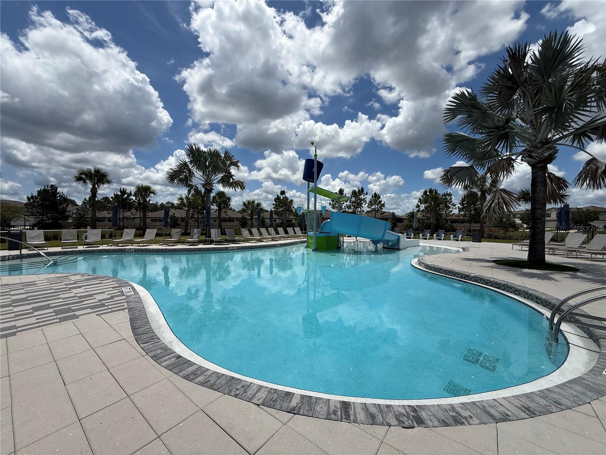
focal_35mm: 14
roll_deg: +1.0
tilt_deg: +0.2
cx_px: 303
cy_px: 228
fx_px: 245
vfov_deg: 85.7
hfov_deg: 102.1
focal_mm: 2.22
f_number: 2.2
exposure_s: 1/4762
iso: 50
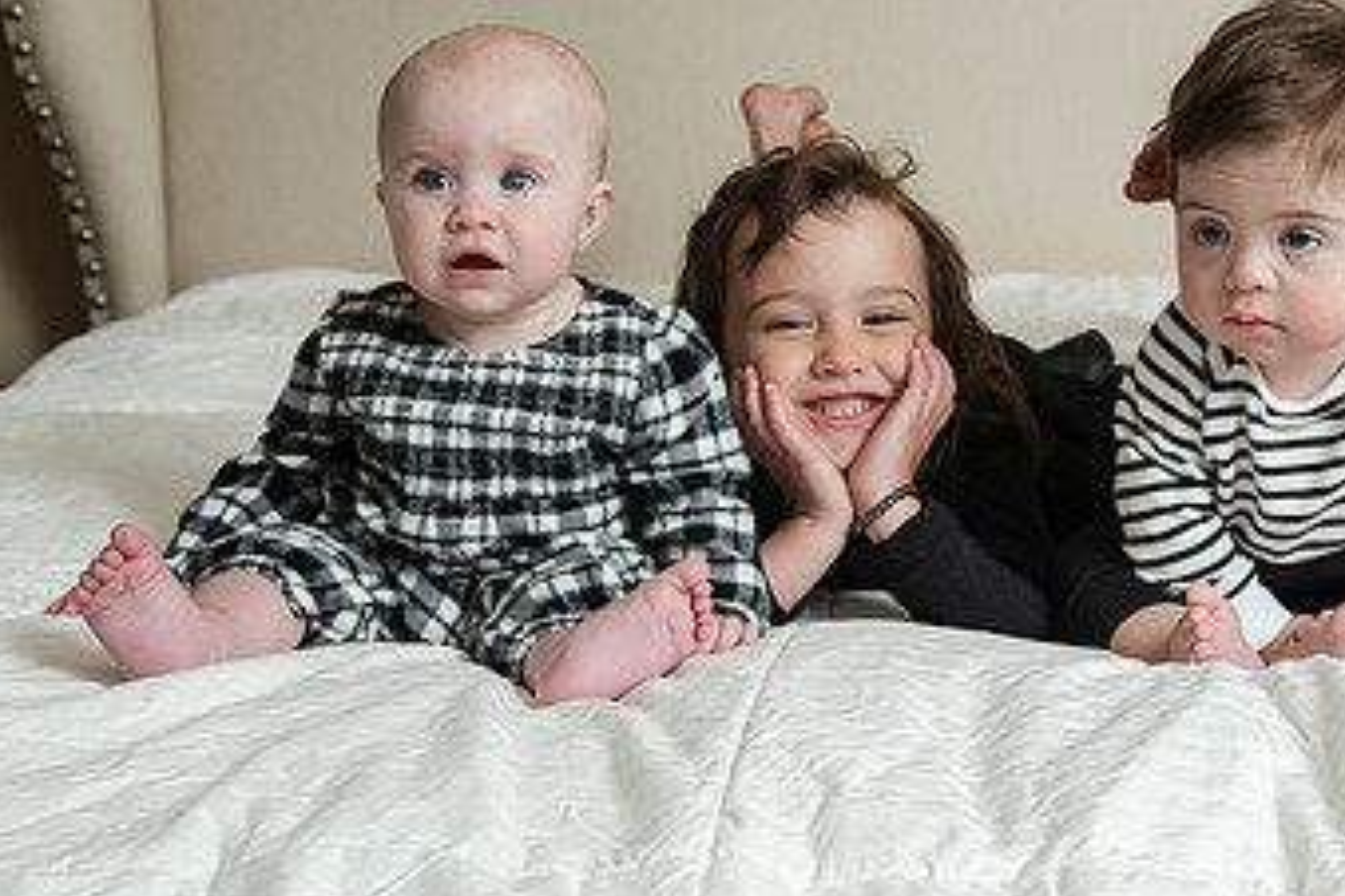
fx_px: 2279
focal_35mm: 61
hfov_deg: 32.2
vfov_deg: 22.2
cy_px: 330
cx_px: 1020
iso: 400
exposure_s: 1/200
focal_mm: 34
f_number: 5.6
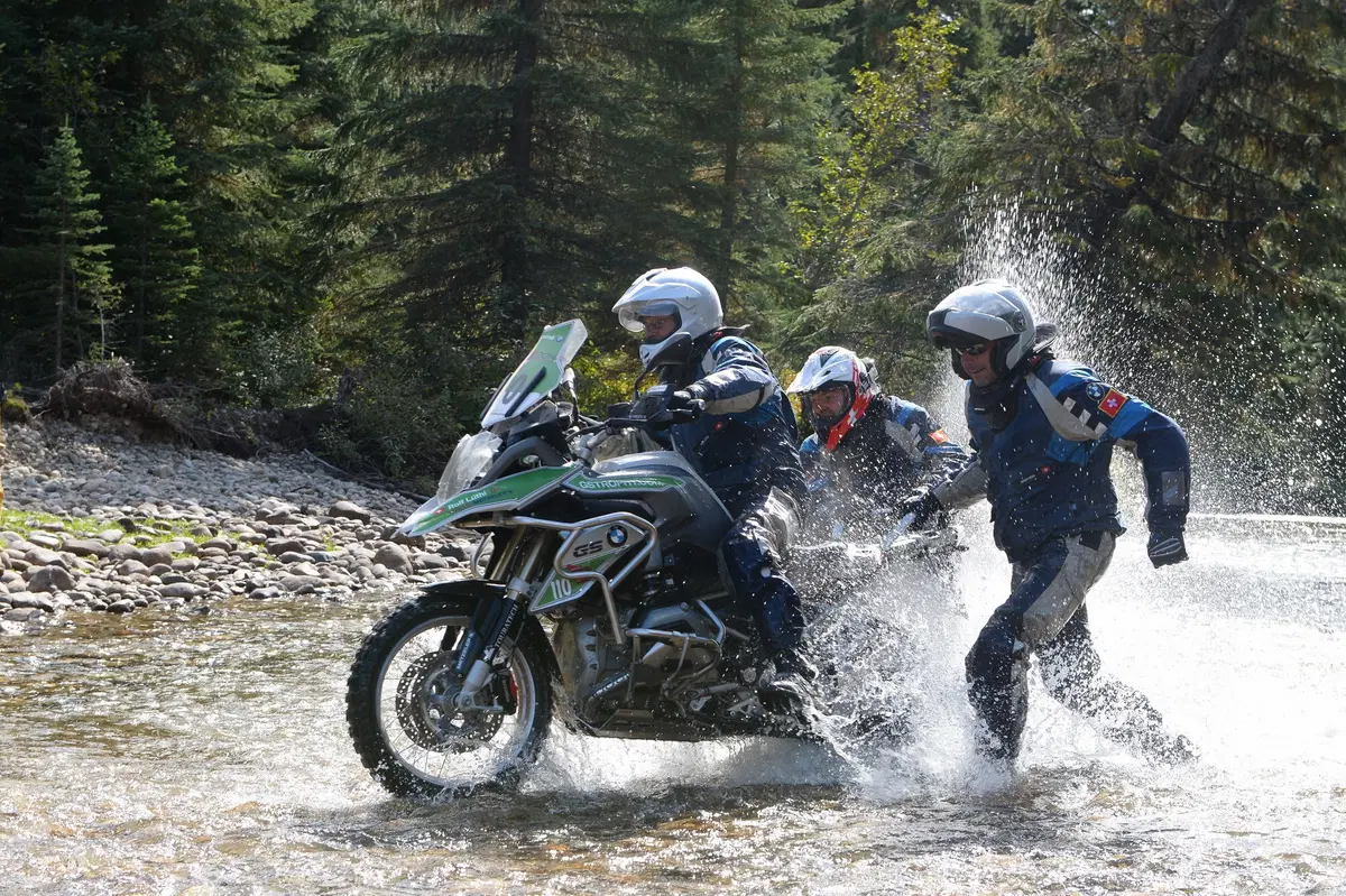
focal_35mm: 70
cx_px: 673
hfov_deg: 28.9
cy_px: 448
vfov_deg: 19.4
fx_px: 2616
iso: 500
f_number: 10
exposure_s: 1/400
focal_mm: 70
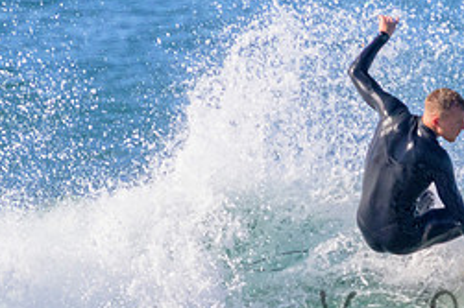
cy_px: 183
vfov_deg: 0.5
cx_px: 470
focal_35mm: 2534
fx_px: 32638
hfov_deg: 0.8
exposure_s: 1/2000
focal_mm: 800
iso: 1600
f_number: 11
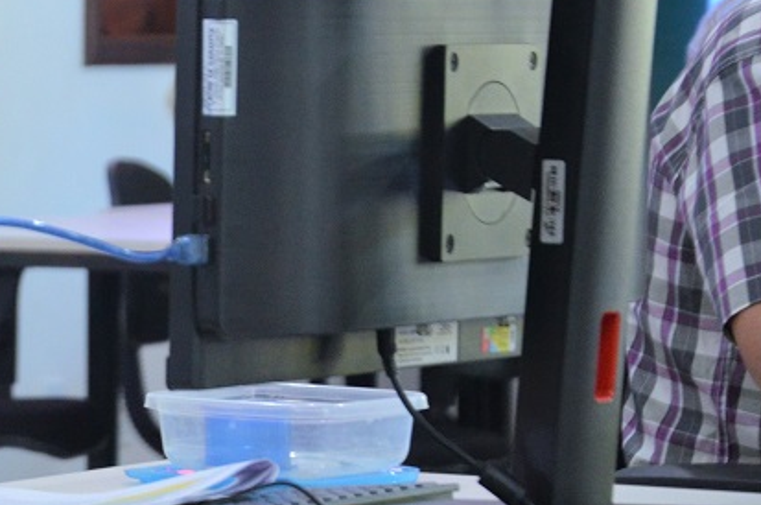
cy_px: 88
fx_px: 5745
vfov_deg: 5.0
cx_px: -77
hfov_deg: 7.5
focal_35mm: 272
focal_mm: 75
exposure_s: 1/30
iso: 1600
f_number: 5.3
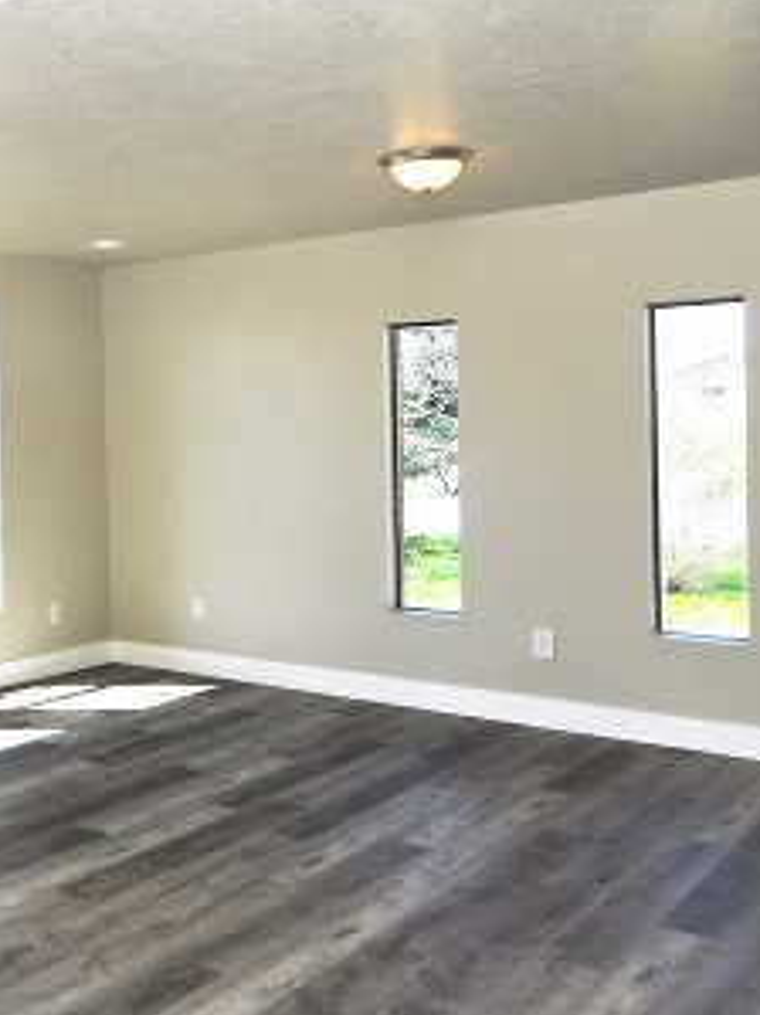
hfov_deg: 35.4
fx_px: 1084
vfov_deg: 50.2
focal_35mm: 37
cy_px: 514
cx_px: 24
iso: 200
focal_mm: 12
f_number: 8
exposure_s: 1/200
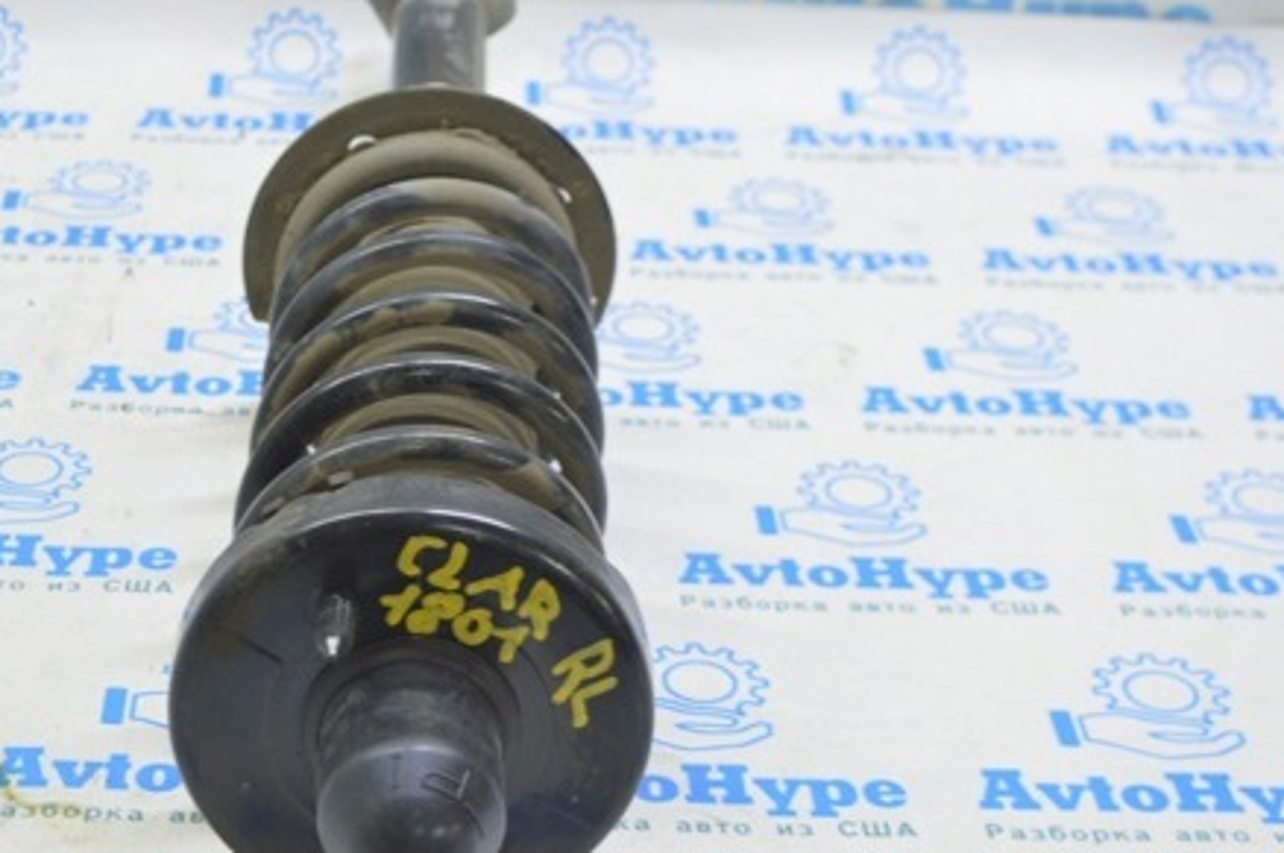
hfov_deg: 26.3
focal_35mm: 77
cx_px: 416
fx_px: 2734
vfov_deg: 17.7
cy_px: 397
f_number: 5.6
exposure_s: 1/15
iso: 400
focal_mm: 35
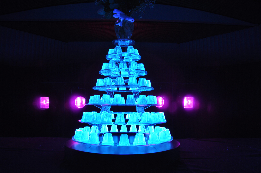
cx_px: 130
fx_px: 195
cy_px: 86
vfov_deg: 47.8
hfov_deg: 67.4
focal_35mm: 27
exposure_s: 1/3
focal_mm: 18
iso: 640
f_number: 3.5
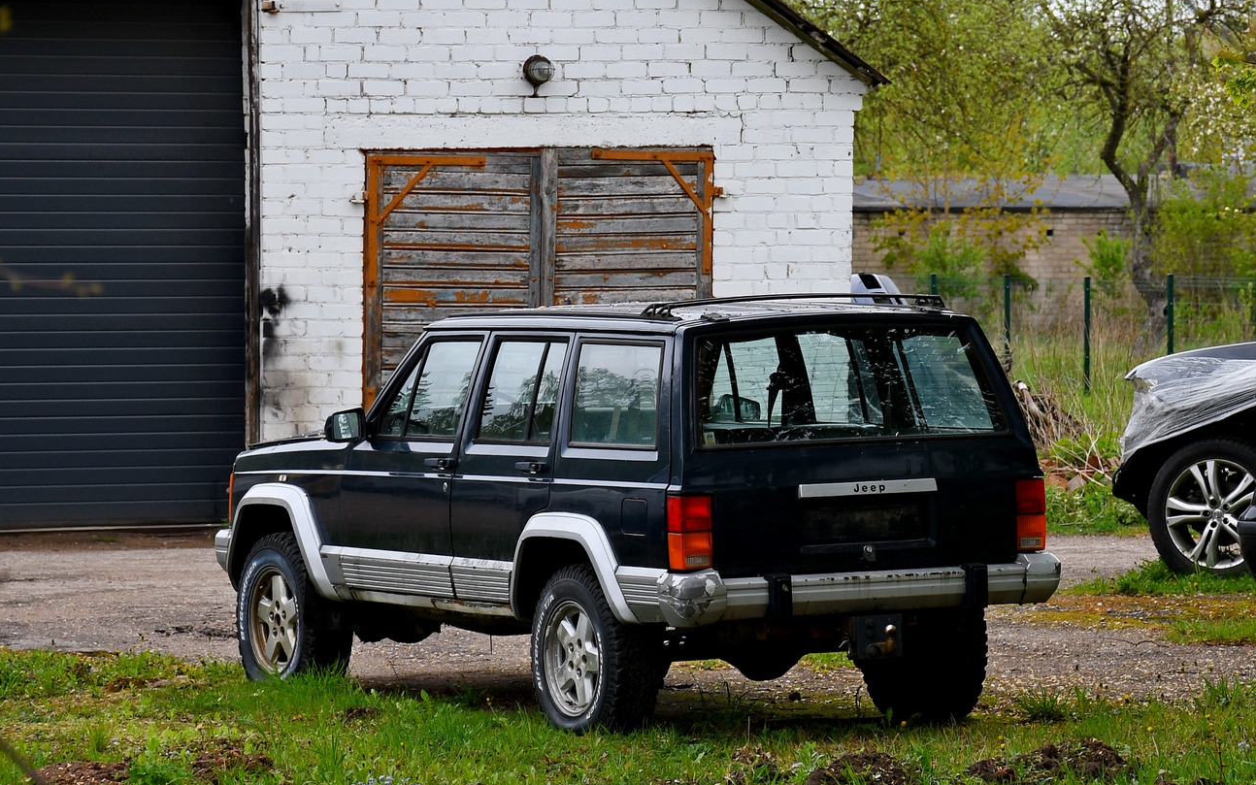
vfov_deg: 10.1
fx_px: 4450
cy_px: 394
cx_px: 626
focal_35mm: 130
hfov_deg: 16.1
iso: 200
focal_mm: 85
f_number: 6.3
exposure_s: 1/160
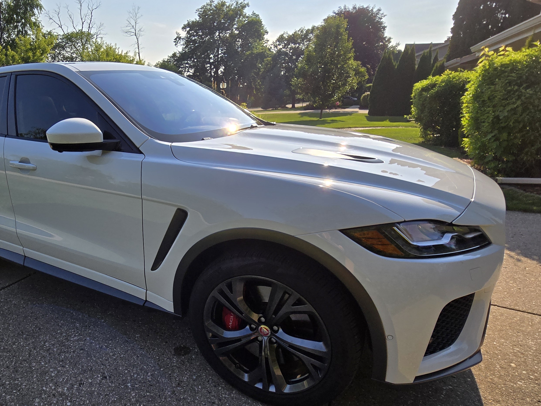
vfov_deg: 63.3
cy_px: 227
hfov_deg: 75.7
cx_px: 167
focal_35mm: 21
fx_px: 328
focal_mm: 2.2
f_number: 2.2
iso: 50
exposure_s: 1/2404
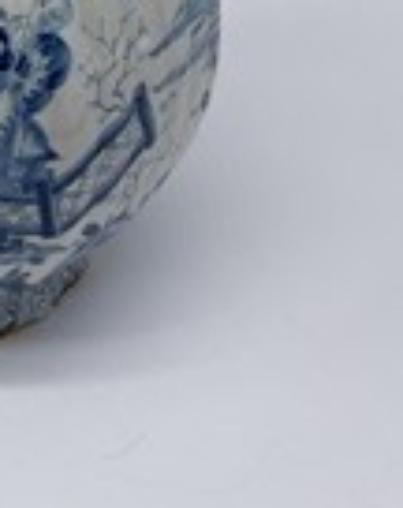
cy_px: -198
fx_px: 1078
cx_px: -34
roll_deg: +1.0
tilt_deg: -18.1
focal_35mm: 72
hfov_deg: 20.3
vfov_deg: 22.8
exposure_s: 1/478
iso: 32
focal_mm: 5.1
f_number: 1.6
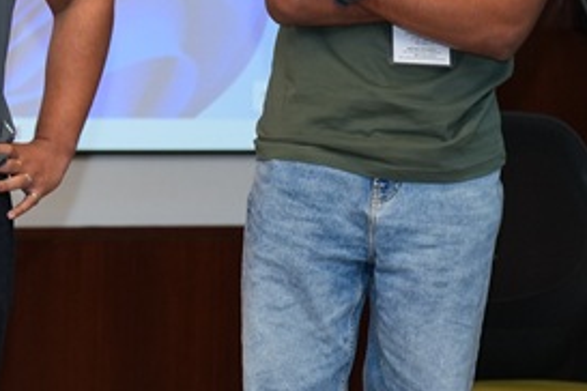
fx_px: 4484
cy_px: 26
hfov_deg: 7.1
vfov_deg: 5.0
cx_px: -824
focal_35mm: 275
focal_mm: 50
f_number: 2.8
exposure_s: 1/100
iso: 500
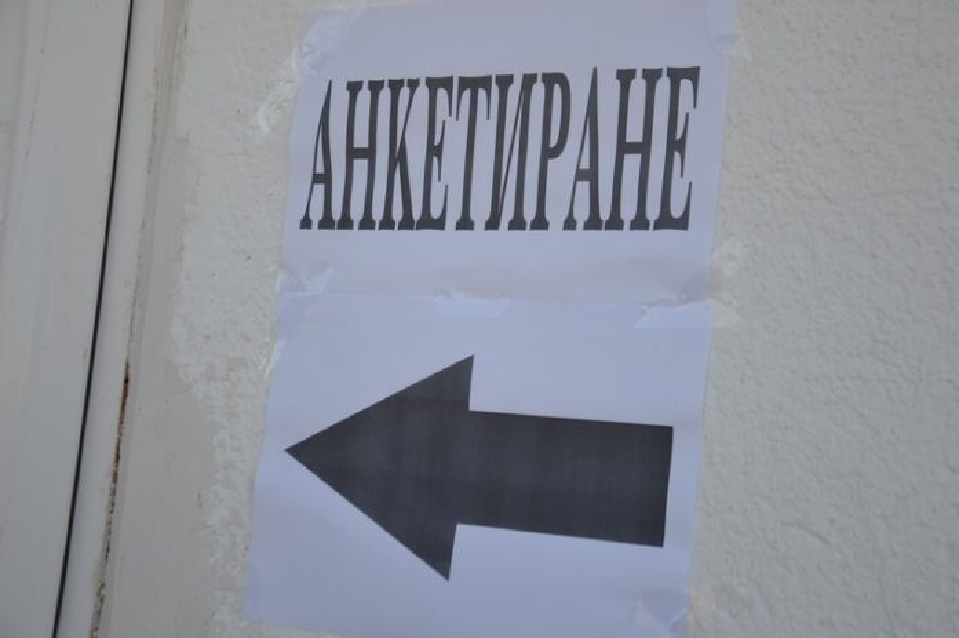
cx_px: 480
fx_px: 1597
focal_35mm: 60
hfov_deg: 33.4
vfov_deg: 22.6
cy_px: 319
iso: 400
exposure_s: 1/1000
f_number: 4.5
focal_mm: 40
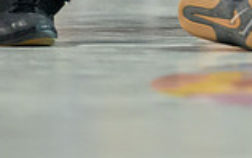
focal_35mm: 981
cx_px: 399
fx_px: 6742
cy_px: -211
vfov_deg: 1.3
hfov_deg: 2.1
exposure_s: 1/800
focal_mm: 195
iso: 5000
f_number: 2.8
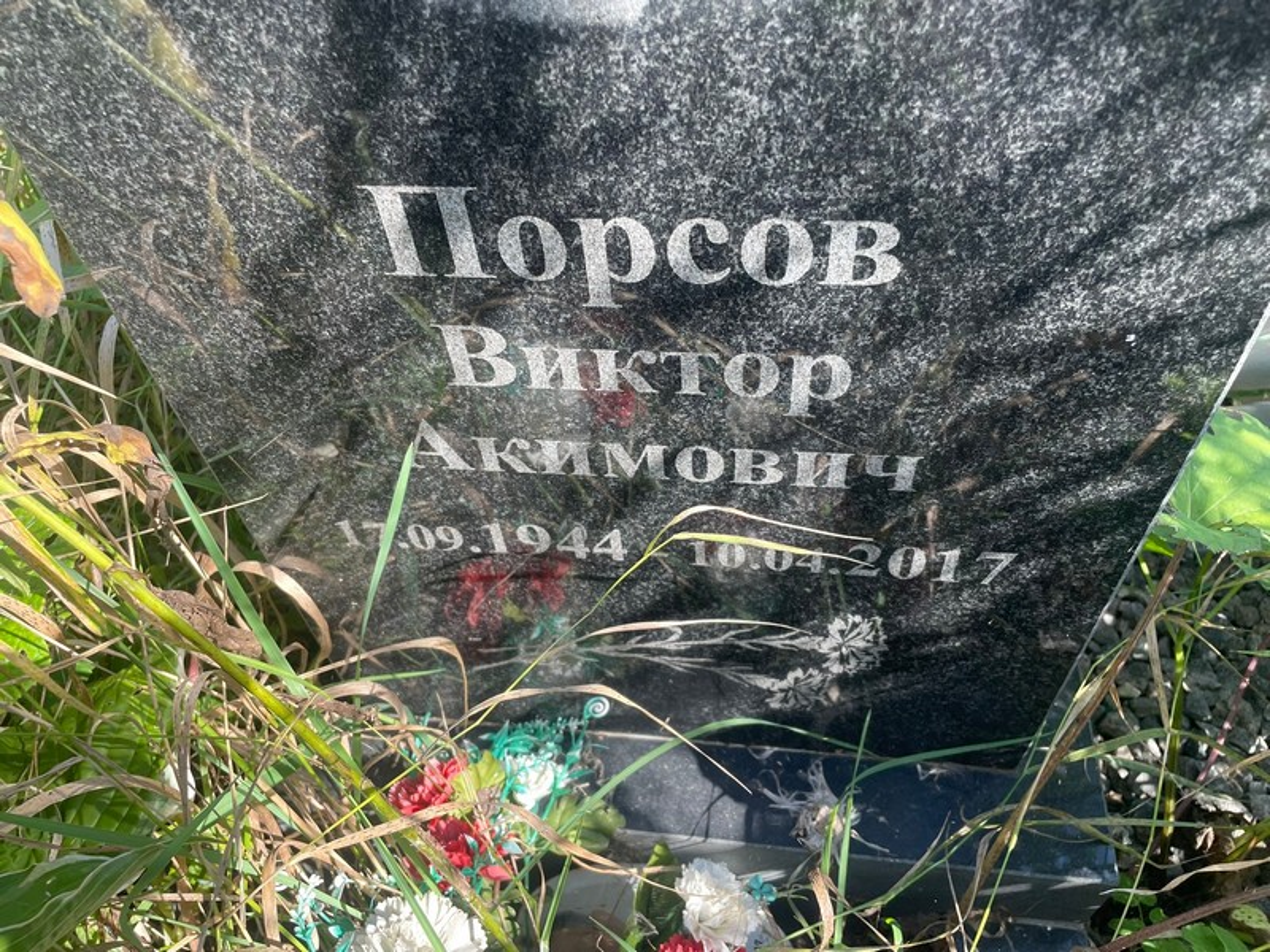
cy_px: 476
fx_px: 954
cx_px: 635
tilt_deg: -48.0
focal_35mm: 26
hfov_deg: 67.3
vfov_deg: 53.1
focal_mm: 4.2
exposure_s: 1/416
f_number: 1.6
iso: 32
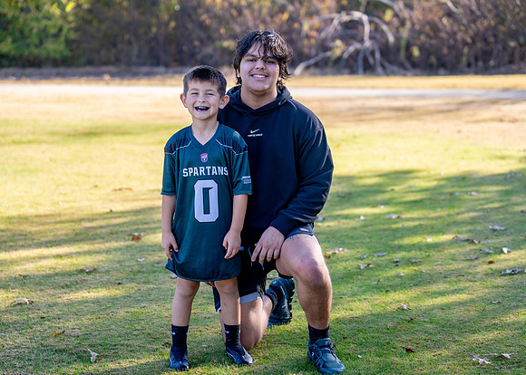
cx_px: 266
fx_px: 1250
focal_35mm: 84
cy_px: 174
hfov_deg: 23.8
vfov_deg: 17.1
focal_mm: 70
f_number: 2.8
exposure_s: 1/640
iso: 200
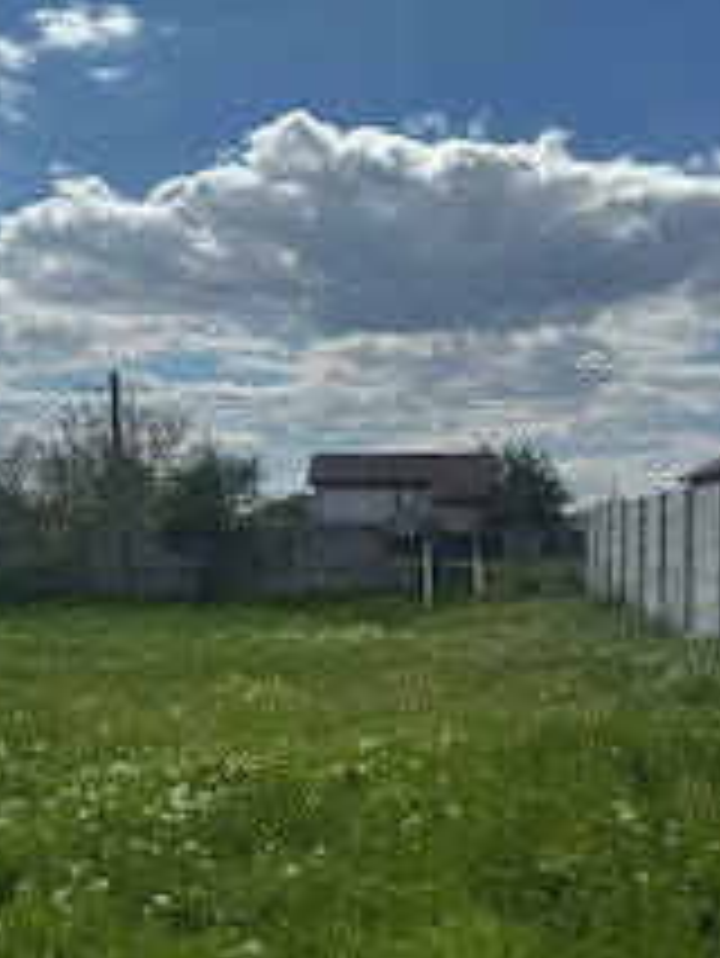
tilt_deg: -1.9
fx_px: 1247
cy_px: 603
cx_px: 315
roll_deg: -0.2
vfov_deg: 41.7
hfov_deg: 32.2
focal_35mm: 45
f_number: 1.78
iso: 80
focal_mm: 6.76
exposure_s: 1/12346
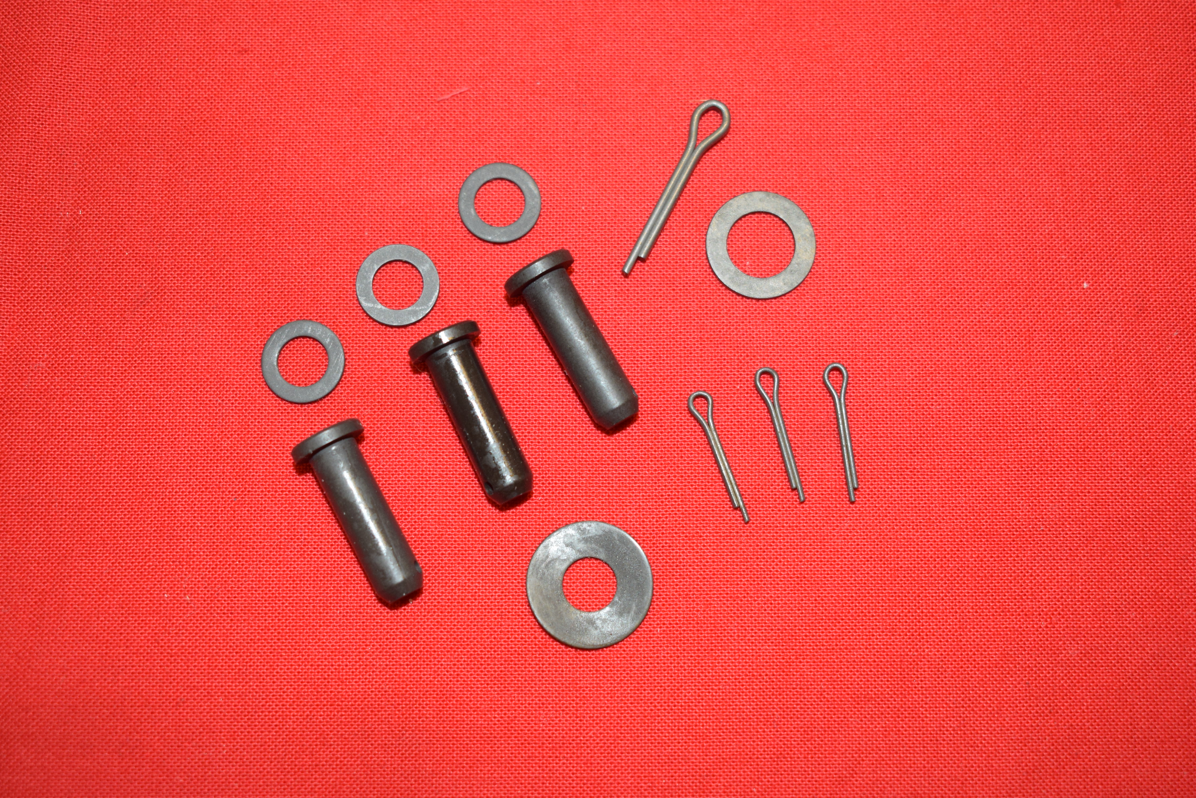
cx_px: 598
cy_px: 399
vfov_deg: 25.8
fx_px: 1745
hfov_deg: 37.8
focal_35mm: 52
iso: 500
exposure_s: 1/80
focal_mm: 35
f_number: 5
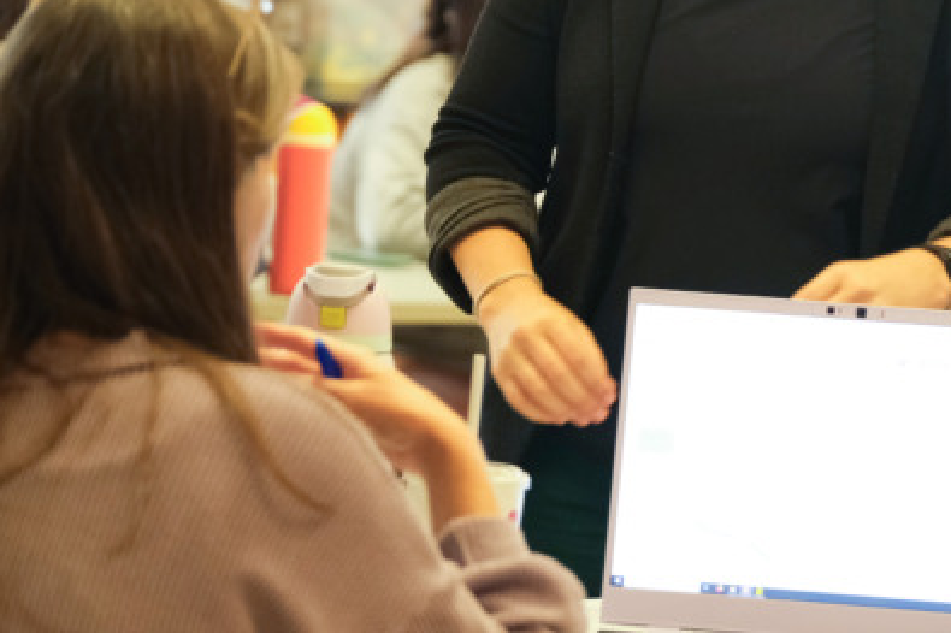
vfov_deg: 6.0
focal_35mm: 227
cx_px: 751
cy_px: 177
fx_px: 5994
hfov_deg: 9.1
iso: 1600
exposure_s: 1/220
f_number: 2.8
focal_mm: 74.4
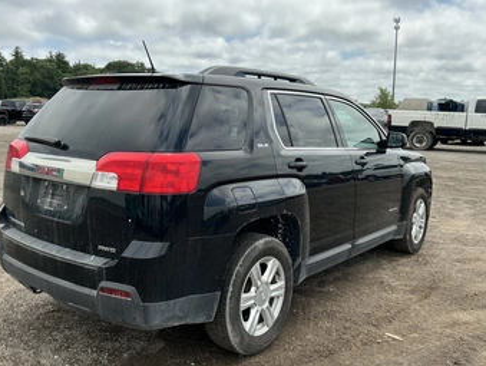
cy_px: 181
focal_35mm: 33
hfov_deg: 55.2
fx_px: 464
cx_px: 225
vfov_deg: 43.0
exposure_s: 1/1675
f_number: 1.8
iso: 25
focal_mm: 3
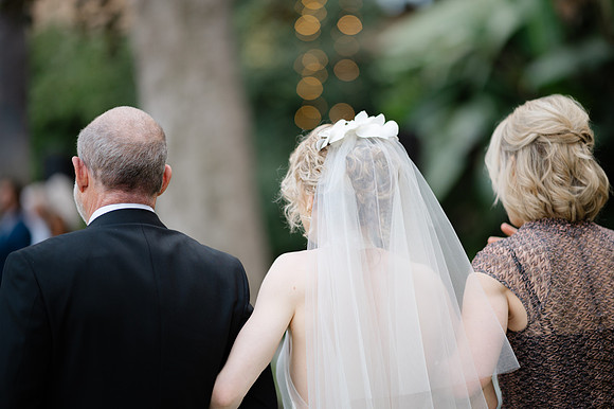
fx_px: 1790
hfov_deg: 19.5
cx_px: 307
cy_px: 204
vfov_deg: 13.0
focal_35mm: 105
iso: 100
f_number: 1.4
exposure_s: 1/800
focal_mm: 105
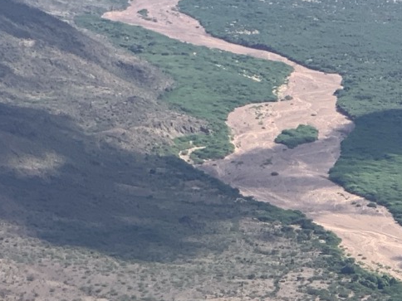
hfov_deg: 11.2
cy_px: 301
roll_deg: -0.3
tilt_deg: -15.4
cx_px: 551
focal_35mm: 172
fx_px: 1997
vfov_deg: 8.6
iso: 16
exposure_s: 1/786
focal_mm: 6
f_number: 2.4
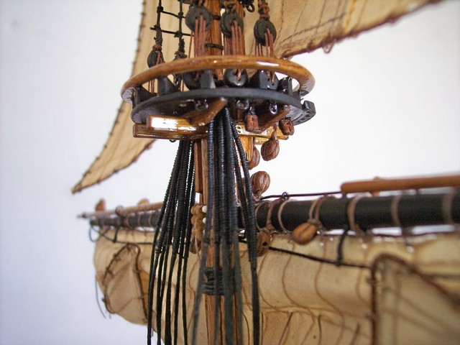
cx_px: 230
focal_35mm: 39
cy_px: 172
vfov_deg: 36.8
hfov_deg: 47.9
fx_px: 518
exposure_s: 1/30
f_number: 3.4
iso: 200
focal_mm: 8
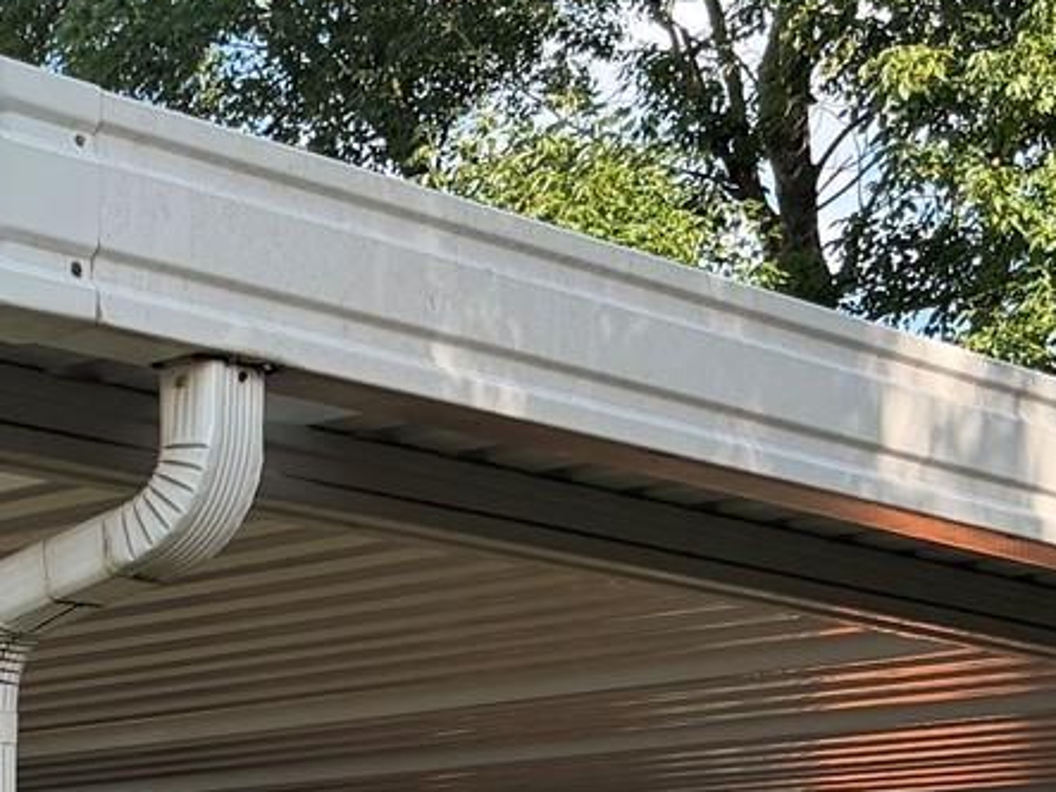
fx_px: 3172
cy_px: 1303
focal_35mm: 104
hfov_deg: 17.1
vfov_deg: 13.2
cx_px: -534
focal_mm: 6.76
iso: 100
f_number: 1.78
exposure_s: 1/1585
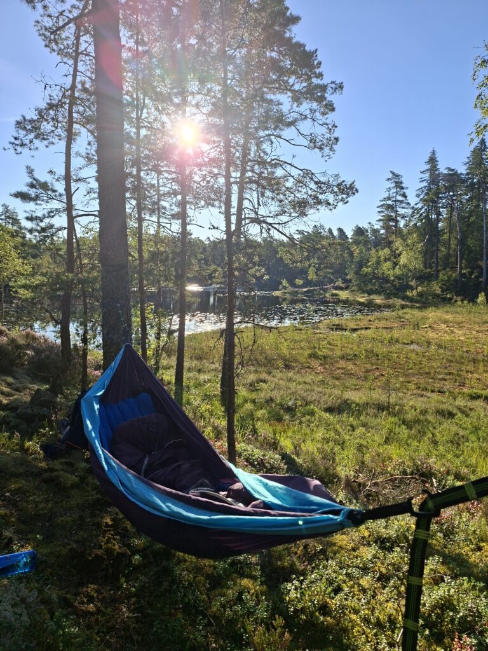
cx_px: 244
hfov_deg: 58.9
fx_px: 432
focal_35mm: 23
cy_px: 326
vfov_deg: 73.9
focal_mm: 5.54
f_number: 1.8
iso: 50
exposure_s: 1/2273
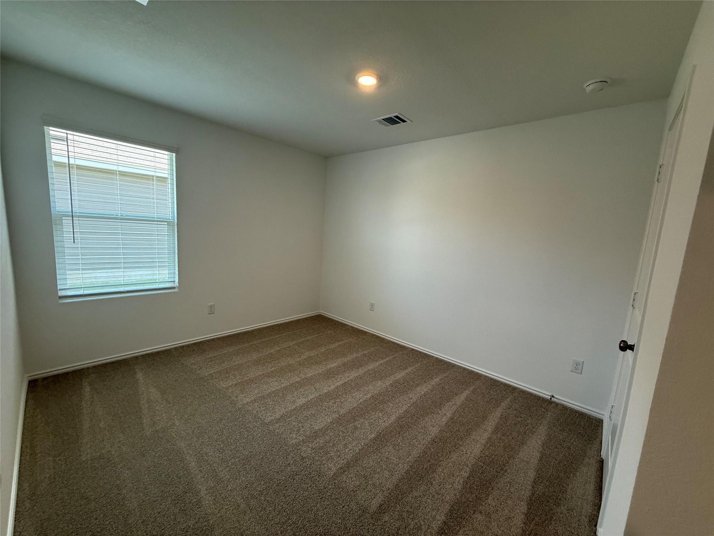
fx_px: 289
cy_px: 268
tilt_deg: -7.6
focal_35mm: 14
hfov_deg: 102.1
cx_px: 357
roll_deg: -3.4
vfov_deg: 85.7
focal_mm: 2.22
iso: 200
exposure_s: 1/120
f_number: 2.2
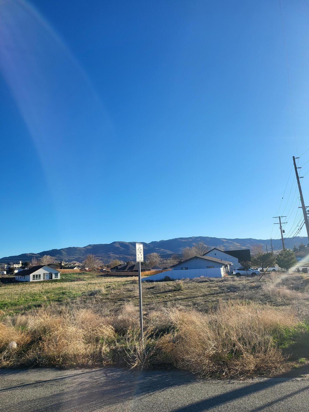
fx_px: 286
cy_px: 206
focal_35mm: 24
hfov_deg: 56.8
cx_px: 154
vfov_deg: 71.6
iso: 40
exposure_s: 1/1941
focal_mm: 5
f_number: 1.8
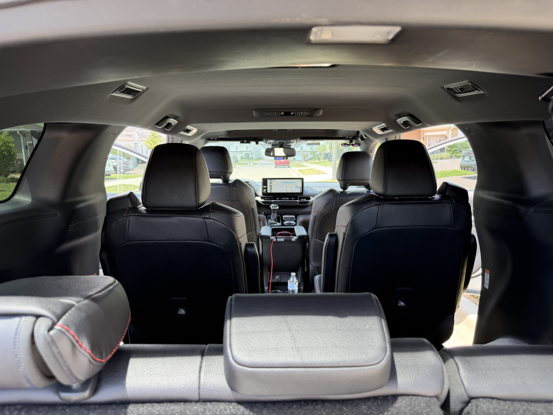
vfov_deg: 56.8
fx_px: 383
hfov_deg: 71.6
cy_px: 208
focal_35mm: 24
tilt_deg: -9.1
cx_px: 276
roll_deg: +2.3
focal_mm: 6.76
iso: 100
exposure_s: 1/183
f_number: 1.78
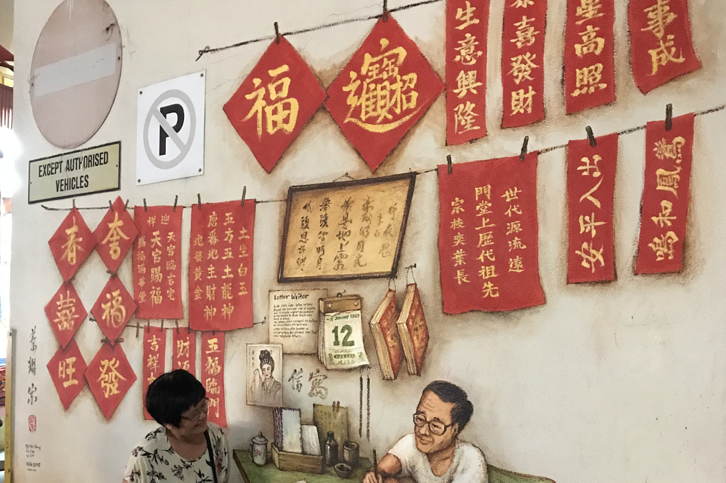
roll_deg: -1.6
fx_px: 786
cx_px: 364
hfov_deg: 49.6
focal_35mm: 39
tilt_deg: -1.0
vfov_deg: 33.3
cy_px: 377
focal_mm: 3.99
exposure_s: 1/5
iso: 100
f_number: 1.8
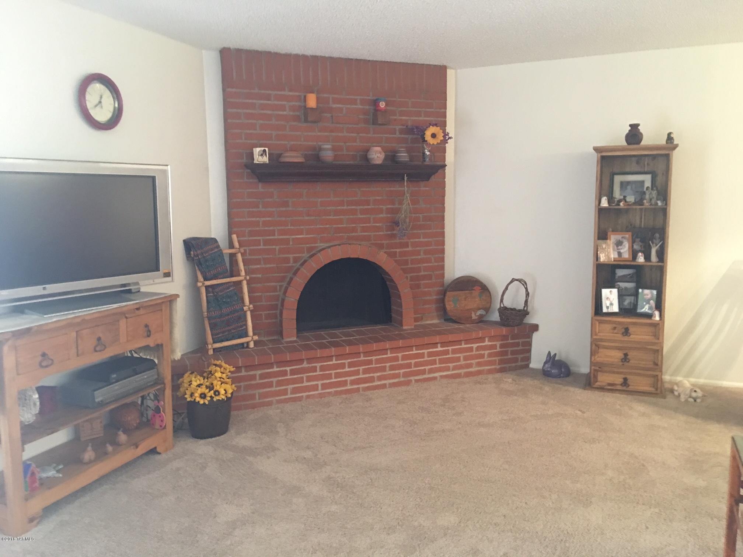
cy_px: 278
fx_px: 622
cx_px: 372
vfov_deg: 48.2
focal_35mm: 29
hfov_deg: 61.7
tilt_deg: -6.7
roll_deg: +0.6
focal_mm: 4.15
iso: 125
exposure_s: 1/4
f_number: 2.2
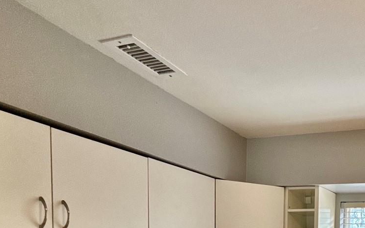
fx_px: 318
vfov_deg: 32.9
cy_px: 268
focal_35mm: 32
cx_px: 349
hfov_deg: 50.5
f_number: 2.2
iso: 125
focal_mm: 2.22
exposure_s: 1/120
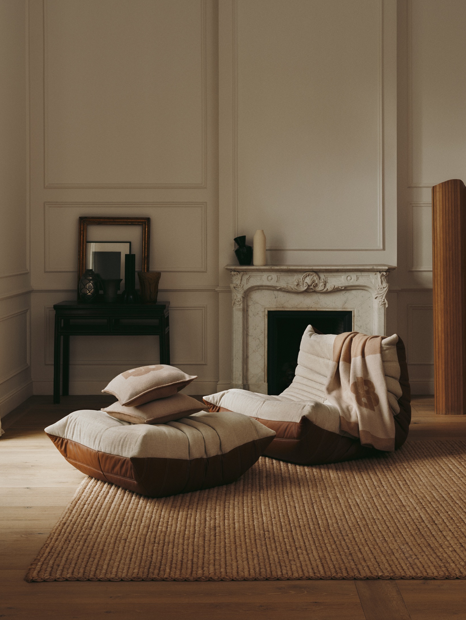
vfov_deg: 35.4
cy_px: 243
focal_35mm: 54
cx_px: 233
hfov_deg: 27.0
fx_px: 969
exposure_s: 1/6
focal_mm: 55
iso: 160
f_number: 8
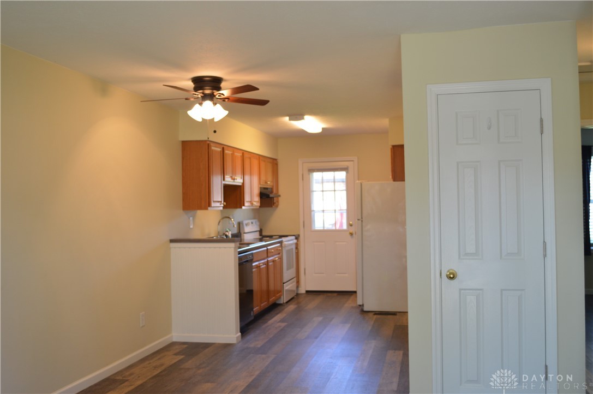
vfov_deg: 36.8
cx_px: 296
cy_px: 197
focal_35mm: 36
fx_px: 592
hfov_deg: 53.2
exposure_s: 1/30
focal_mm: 24
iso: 400
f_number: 4
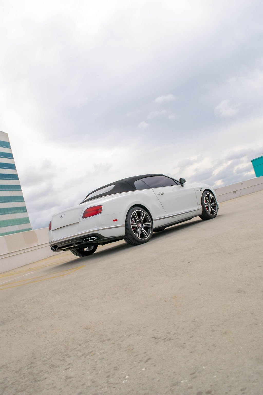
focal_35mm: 32
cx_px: 132
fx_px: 345
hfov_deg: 41.7
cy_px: 198
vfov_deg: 59.5
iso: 400
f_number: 8
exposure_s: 1/2000
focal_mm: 21
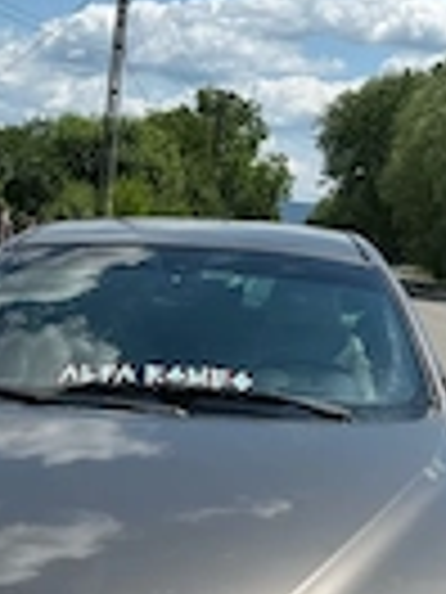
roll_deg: -8.2
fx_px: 1254
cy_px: 396
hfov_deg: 20.2
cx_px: 207
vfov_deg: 26.5
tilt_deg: -8.0
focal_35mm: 73
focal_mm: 6.86
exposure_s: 1/6211
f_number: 1.78
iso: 80
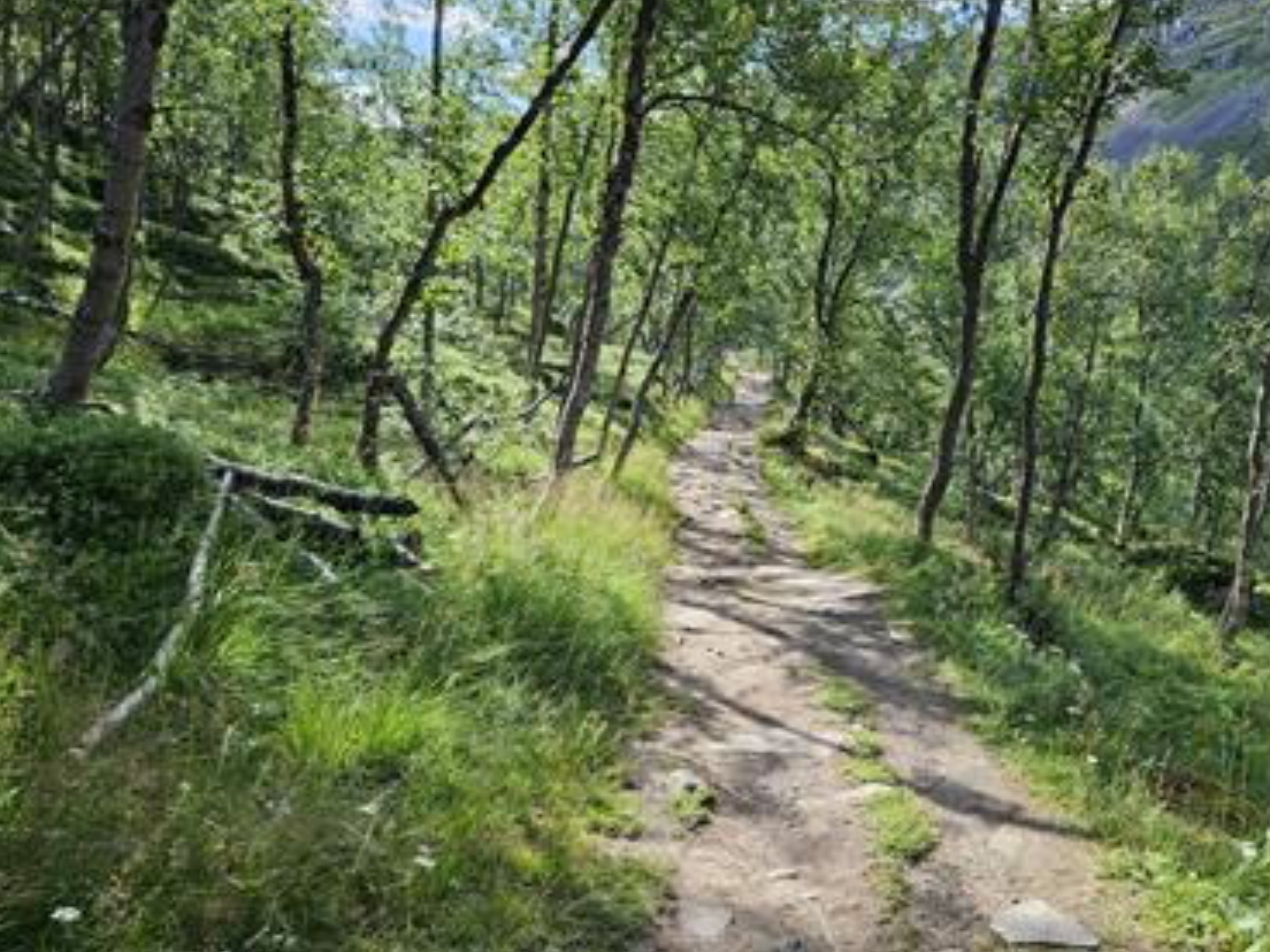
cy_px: 469
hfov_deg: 59.5
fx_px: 1101
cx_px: 752
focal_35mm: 30
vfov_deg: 46.8
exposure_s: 1/771
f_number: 1.8
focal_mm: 5.4
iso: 25
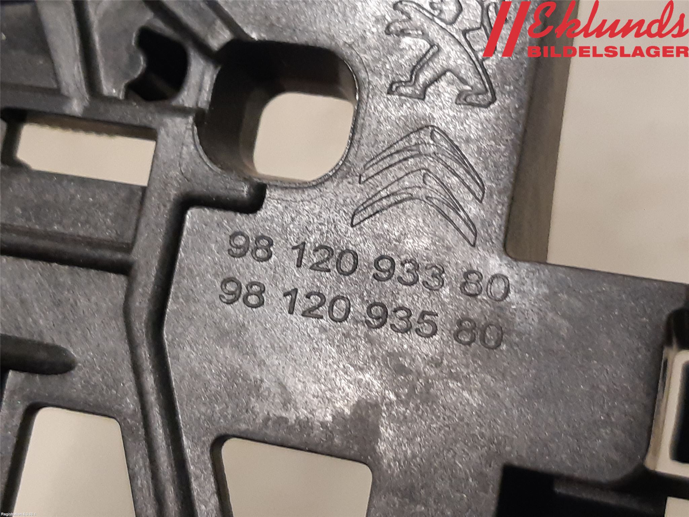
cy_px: 258
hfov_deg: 67.3
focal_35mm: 26
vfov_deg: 53.1
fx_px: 518
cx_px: 344
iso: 250
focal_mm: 3.93
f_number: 1.7
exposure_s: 1/50
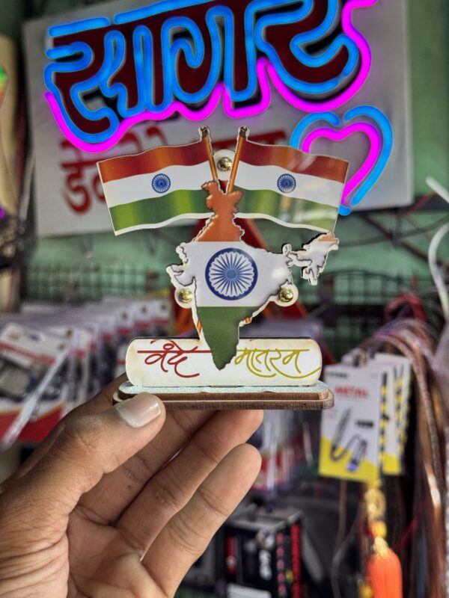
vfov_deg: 39.7
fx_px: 830
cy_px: 299
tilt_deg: -1.1
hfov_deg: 30.3
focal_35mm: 48
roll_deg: +0.4
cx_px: 224
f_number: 1.78
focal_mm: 6.76
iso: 64
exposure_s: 1/100
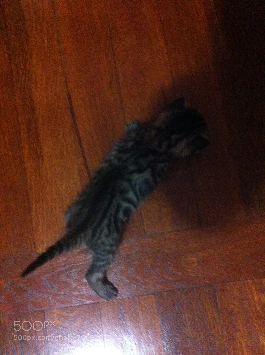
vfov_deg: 52.7
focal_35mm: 35
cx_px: 132
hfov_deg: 40.6
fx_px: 358
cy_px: 178
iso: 1000
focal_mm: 3.85
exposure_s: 1/15
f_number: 2.8
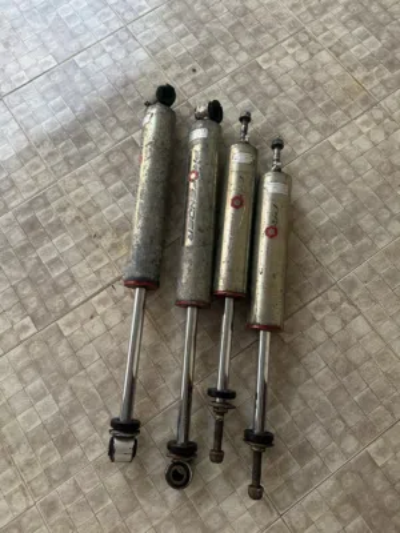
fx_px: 370
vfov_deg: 71.6
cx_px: 200
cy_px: 266
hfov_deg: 56.8
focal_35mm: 24
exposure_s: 1/50
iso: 400
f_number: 1.78
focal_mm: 6.86
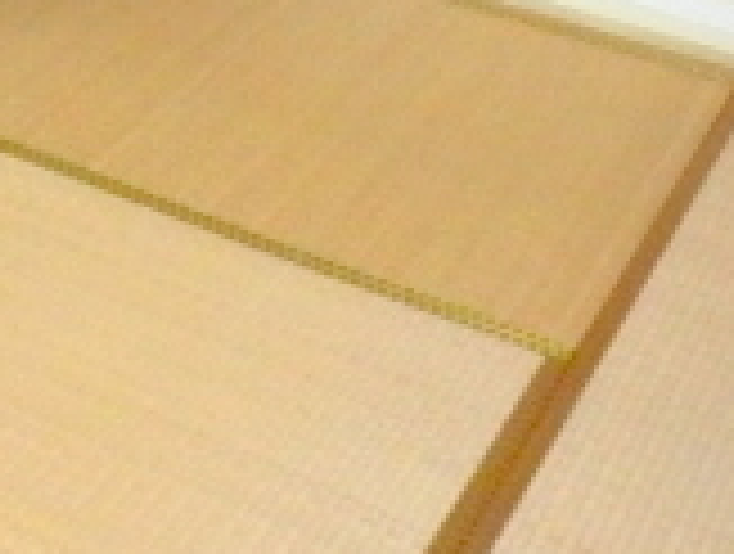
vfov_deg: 13.9
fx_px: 1998
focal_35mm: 94
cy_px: -468
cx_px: 9
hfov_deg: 20.2
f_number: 3
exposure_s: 1/30
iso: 640
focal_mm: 4.2
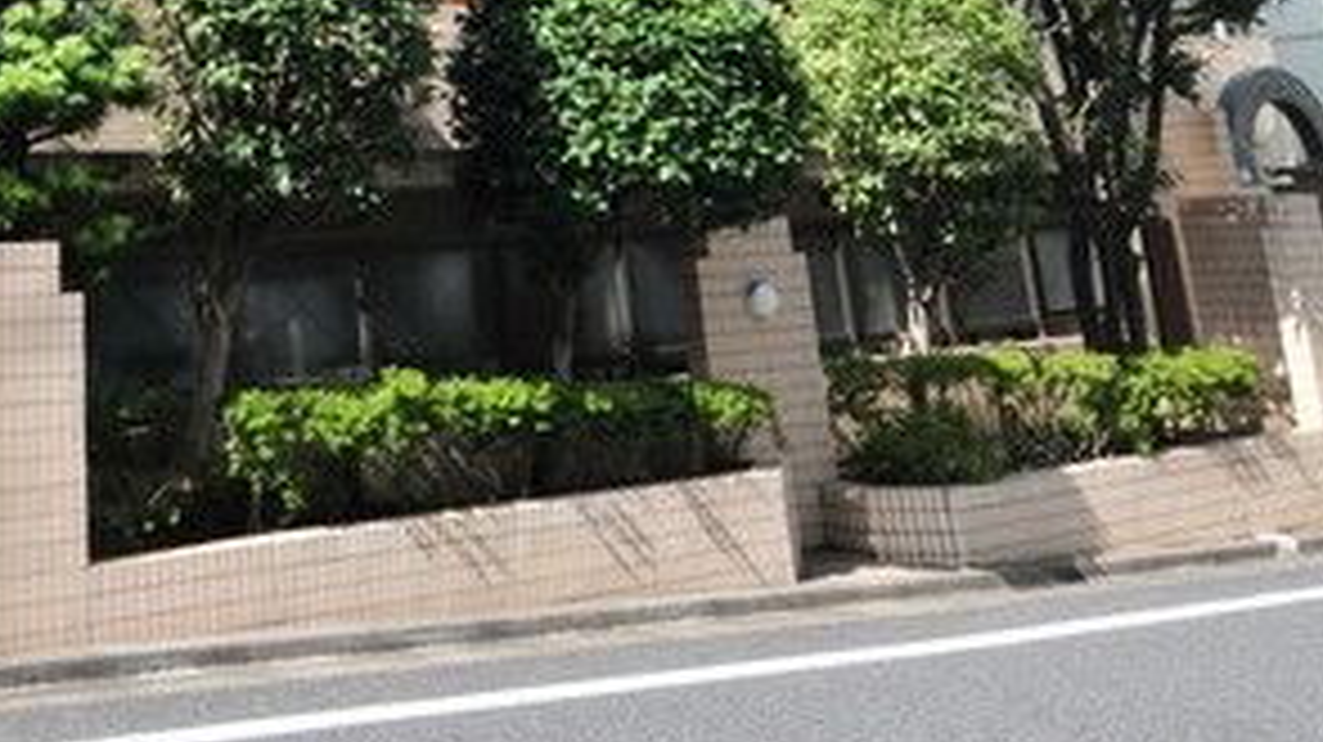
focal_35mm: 41
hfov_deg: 45.6
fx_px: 1438
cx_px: 176
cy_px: -187
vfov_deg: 25.5
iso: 800
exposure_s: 1/640
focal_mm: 12
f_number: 13
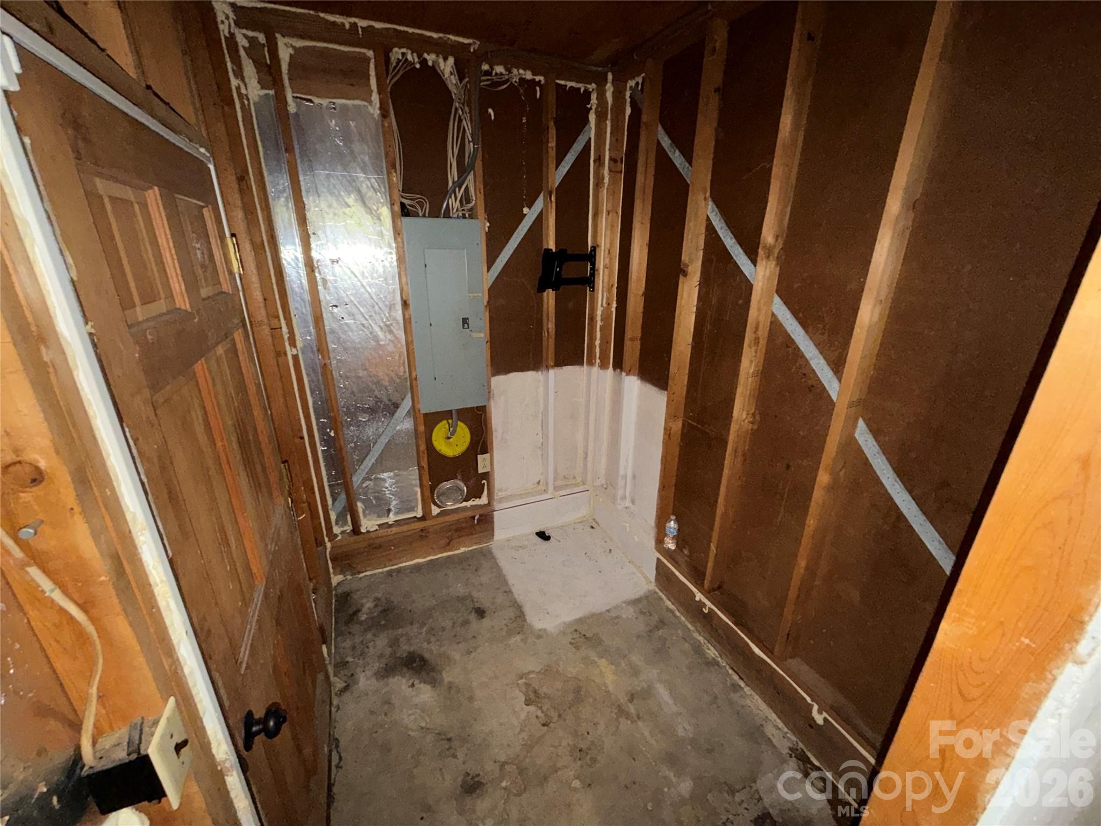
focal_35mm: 14
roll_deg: +0.2
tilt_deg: -21.0
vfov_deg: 85.7
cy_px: 413
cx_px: 550
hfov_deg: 102.1
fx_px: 445
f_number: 2.2
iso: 320
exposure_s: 1/18
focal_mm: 2.22
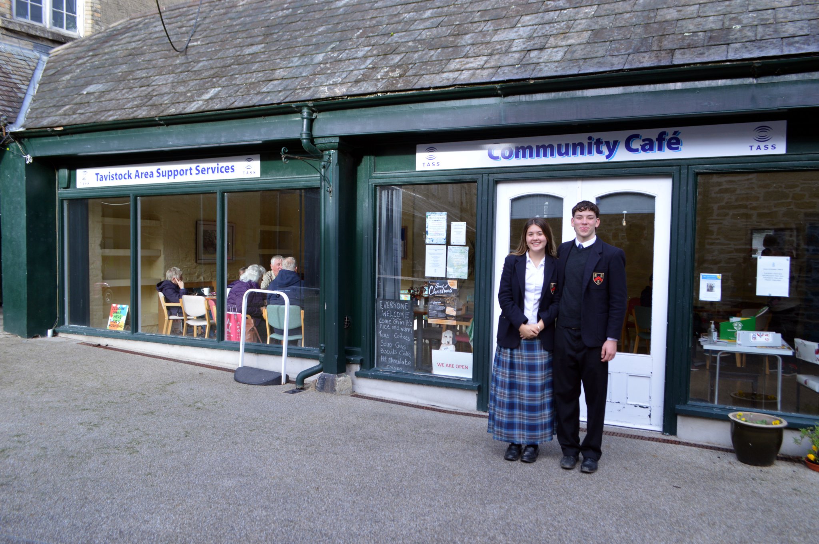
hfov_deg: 67.4
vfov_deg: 47.8
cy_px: 272
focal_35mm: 27
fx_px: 614
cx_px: 410
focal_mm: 18
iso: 200
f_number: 5.6
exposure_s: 1/125
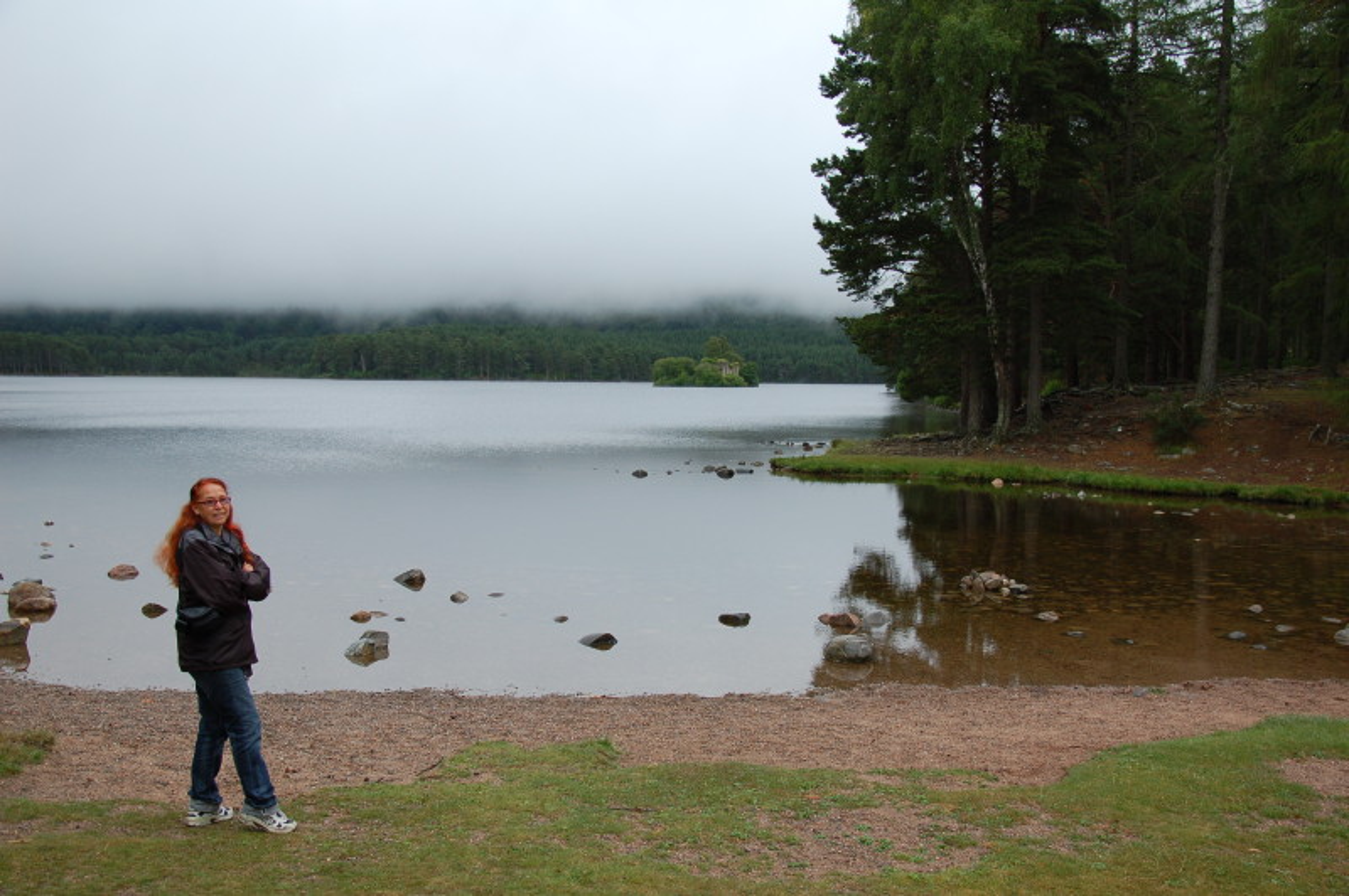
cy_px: 448
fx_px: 1404
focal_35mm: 38
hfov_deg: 51.3
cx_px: 674
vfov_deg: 35.4
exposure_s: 1/125
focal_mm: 25
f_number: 5.6
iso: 200
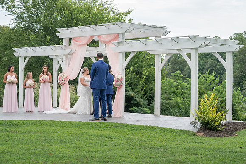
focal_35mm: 72
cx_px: 121
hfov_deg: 27.9
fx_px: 495
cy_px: 81
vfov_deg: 18.8
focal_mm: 70
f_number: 4.5
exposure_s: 1/200
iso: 125
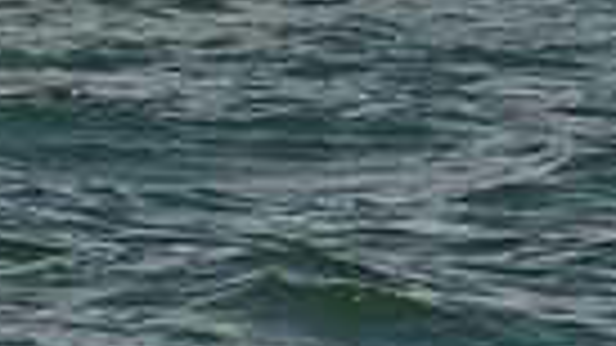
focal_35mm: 597
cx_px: -65
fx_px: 9749
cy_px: -876
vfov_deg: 2.0
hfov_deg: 3.6
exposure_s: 1/800
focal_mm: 135
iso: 320
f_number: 13
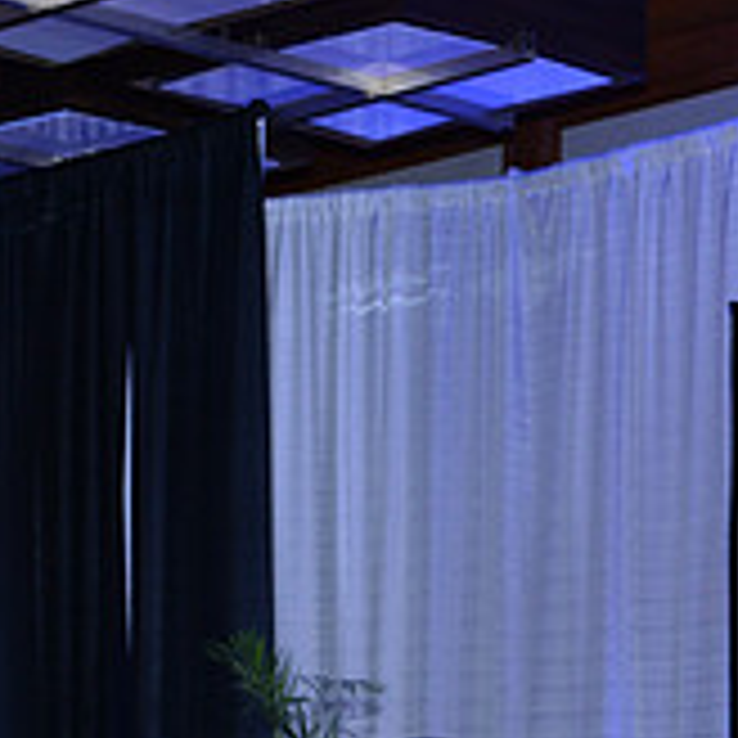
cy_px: 1287
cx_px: 209
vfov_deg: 10.6
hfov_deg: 11.2
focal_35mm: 156
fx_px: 3763
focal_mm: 52
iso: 1250
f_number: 5.6
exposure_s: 1/250
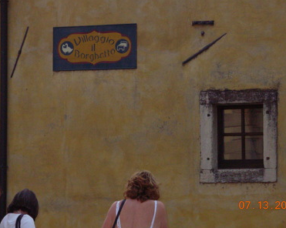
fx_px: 998
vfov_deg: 13.0
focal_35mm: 118
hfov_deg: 16.3
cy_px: 114
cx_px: 152
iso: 200
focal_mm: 18.6
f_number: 4.2
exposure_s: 1/296
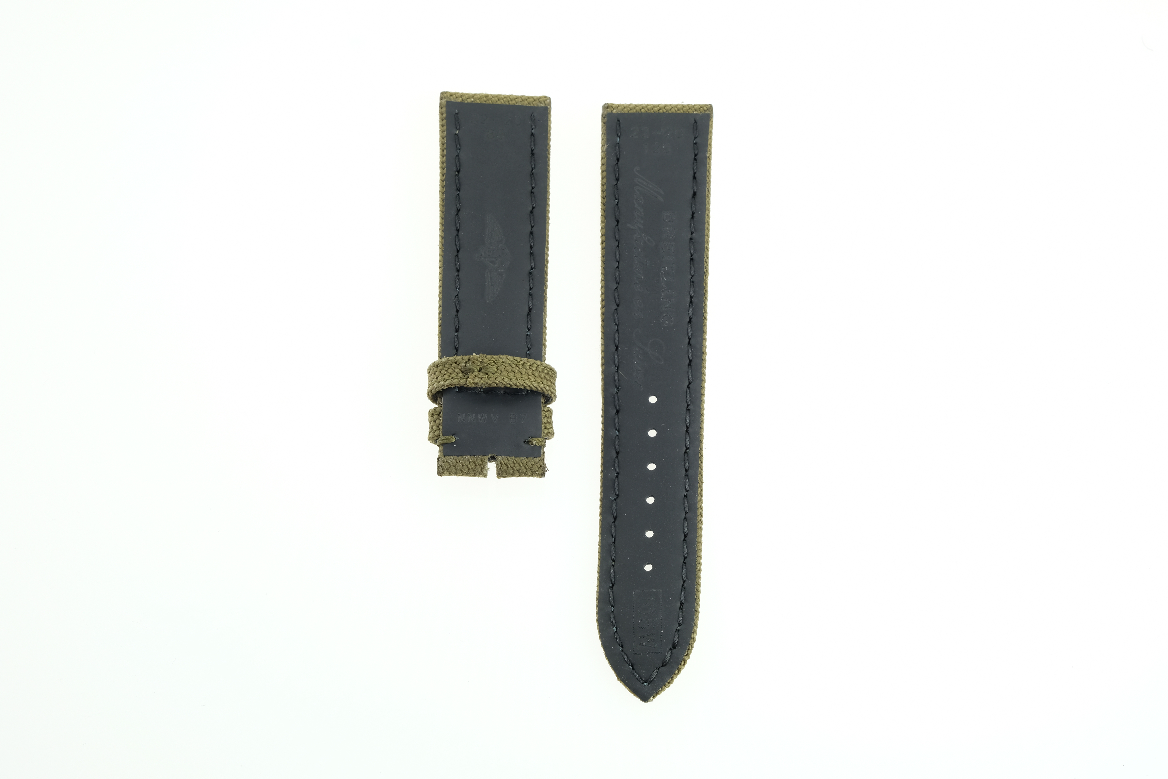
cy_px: 393
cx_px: 577
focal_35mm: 69
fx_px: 2238
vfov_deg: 19.7
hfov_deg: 29.2
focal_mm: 45.5
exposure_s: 1/4
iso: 200
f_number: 9
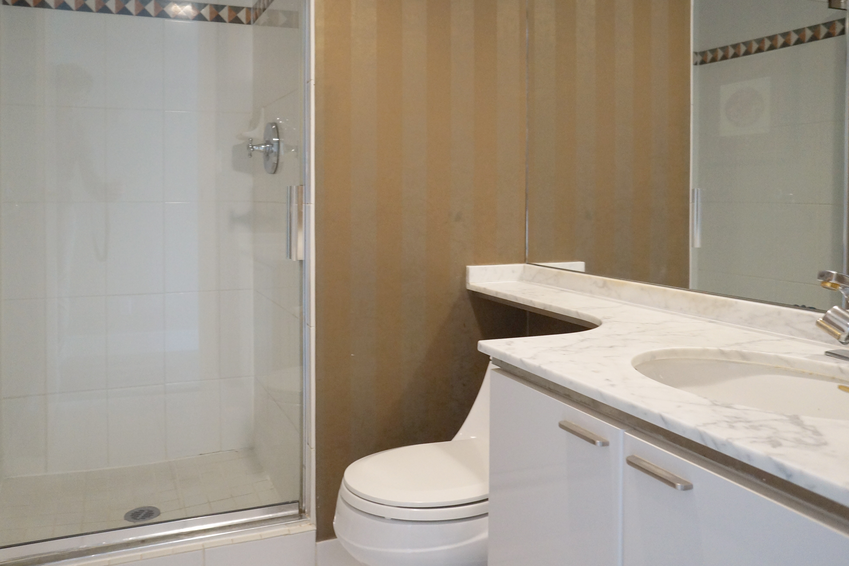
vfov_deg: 43.3
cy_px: 215
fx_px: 707
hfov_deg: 61.8
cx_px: 375
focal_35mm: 30
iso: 1250
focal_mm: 16
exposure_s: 1/60
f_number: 4
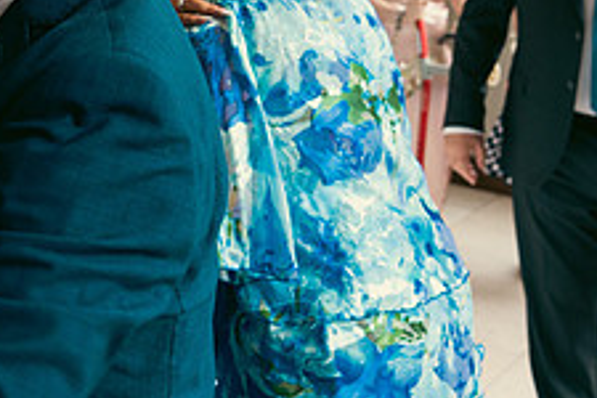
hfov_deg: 30.3
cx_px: 8
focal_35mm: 62
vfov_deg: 21.0
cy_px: -23
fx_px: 1028
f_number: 3.5
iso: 500
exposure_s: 1/160
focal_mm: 24
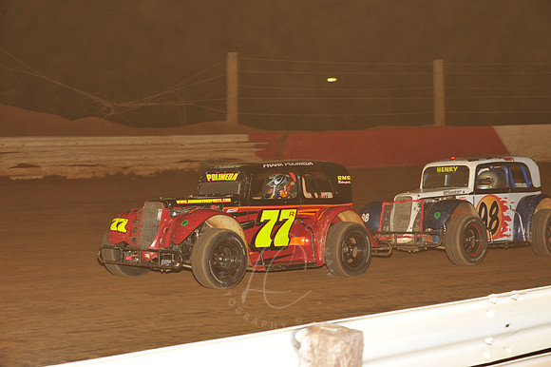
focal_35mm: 105
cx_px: 276
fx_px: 1606
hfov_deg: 19.5
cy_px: 184
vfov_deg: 13.0
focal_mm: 105
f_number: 8
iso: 800
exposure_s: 1/250
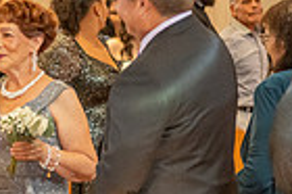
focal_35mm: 290
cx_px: -223
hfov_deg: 6.9
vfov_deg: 4.7
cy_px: 253
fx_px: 2349
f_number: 2.8
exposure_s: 1/160
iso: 1600
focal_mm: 70
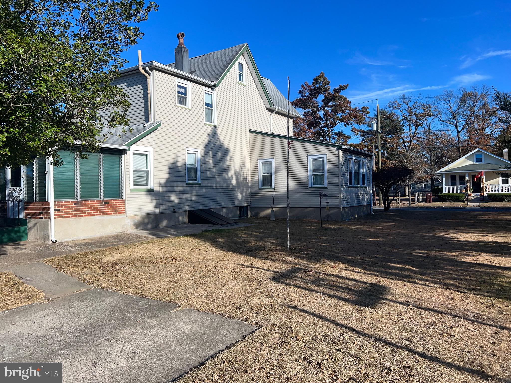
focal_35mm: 26
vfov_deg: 53.1
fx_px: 384
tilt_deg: -0.9
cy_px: 192
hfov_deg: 67.3
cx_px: 256
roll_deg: +0.7
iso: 40
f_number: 1.5
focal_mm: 5.7
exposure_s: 1/4115
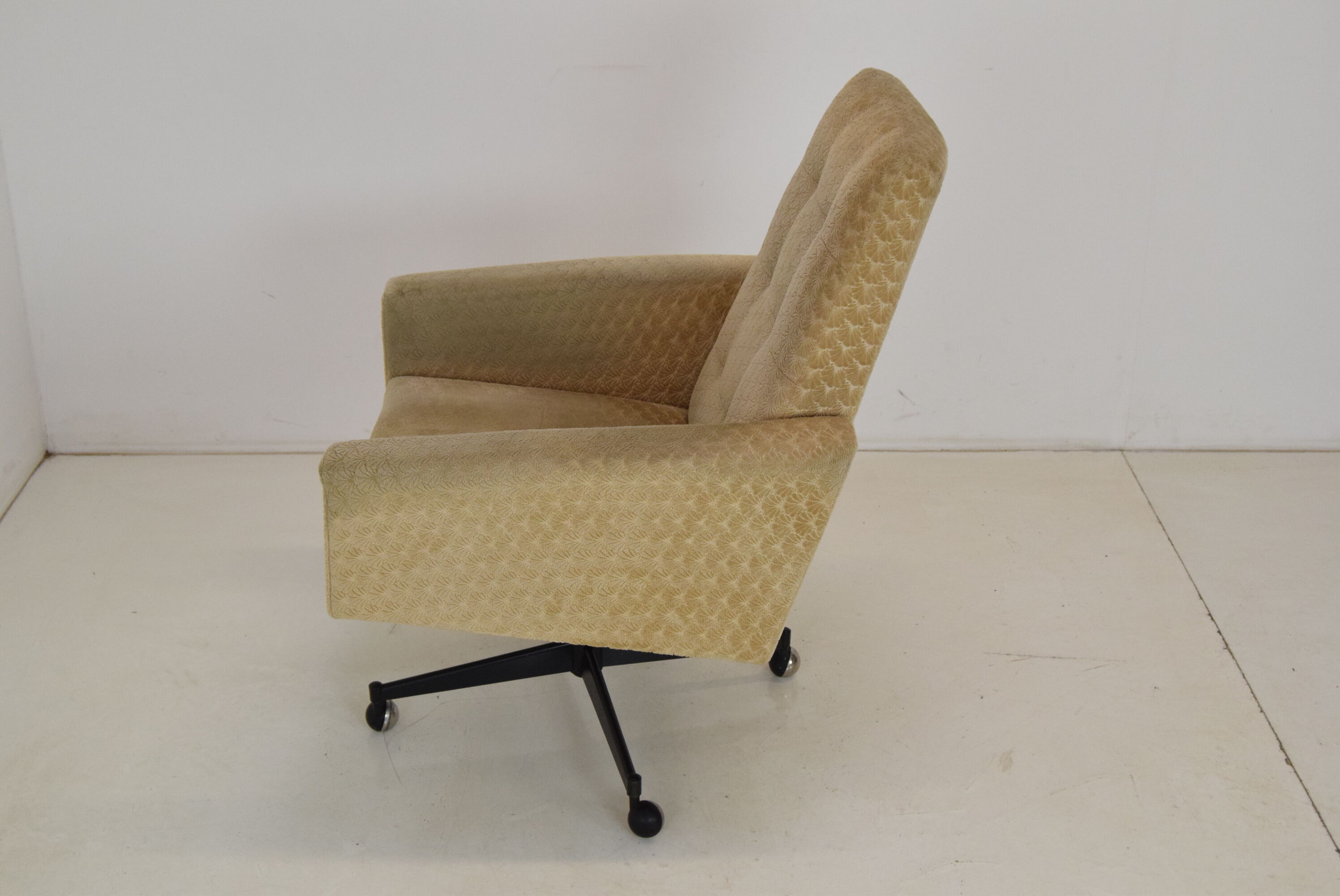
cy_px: 448
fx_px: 1788
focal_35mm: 48
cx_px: 670
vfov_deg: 28.1
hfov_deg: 41.1
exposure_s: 1/250
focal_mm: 32
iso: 1600
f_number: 8
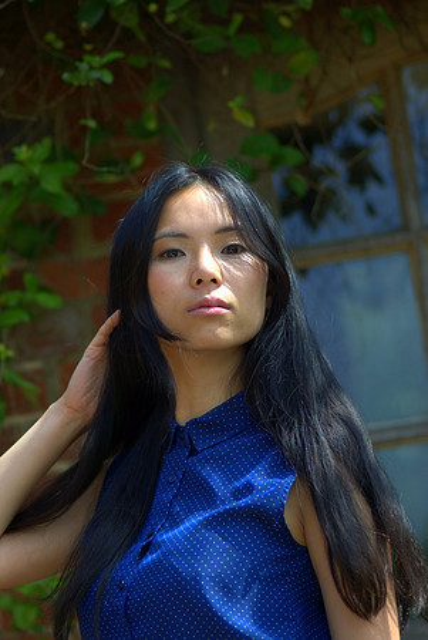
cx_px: 214
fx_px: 2669
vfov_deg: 13.7
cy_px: 320
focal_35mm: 150
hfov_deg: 9.2
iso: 125
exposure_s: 1/1600
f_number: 2.8
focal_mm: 100
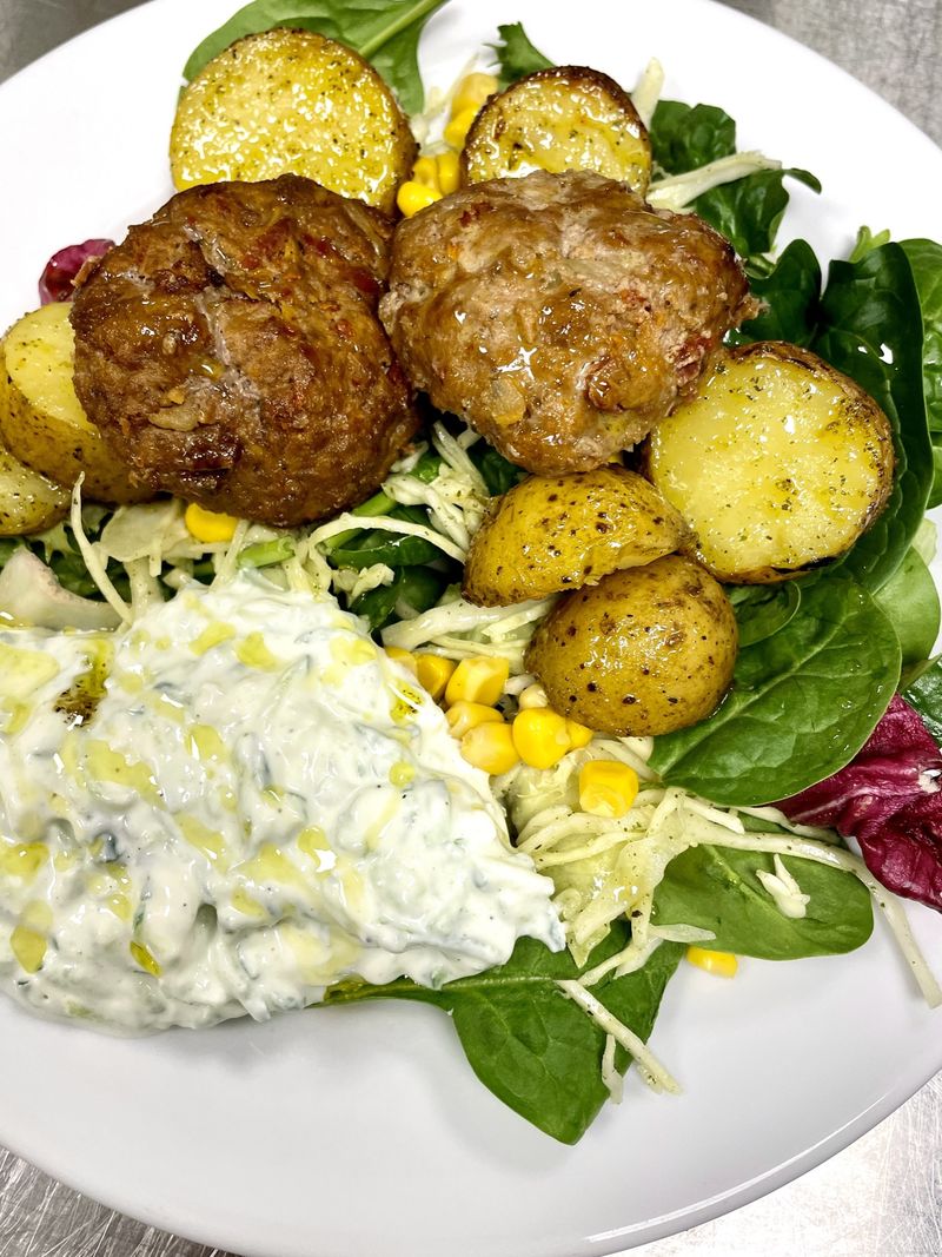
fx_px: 944
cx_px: 471
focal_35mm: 26
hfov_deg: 53.1
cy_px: 628
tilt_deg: -73.1
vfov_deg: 67.3
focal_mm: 4.2
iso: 80
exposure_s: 1/121
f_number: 1.6
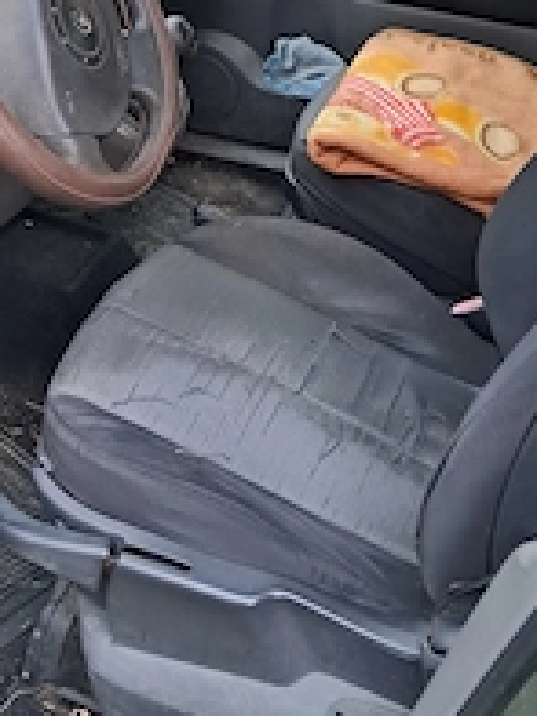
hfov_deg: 26.2
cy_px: 194
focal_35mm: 55
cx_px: 124
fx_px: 1138
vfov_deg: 34.3
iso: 640
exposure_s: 1/50
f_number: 1.8
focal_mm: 4
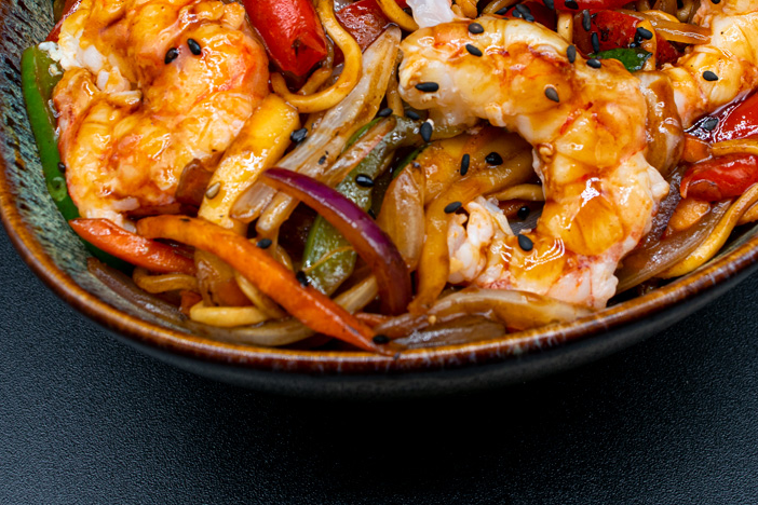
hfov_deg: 36.9
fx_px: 1134
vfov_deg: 24.6
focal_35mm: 54
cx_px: 410
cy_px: 80
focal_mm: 21
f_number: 8
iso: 100
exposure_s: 1/30
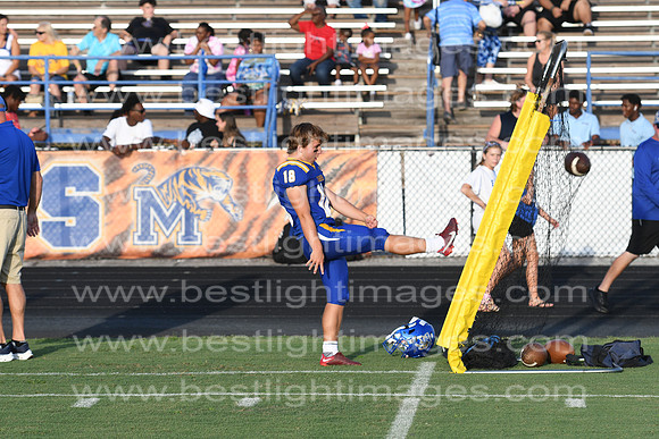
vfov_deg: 7.6
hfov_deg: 11.4
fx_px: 3296
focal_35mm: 180
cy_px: 220
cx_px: 330
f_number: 5.6
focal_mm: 120
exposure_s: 1/500
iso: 100
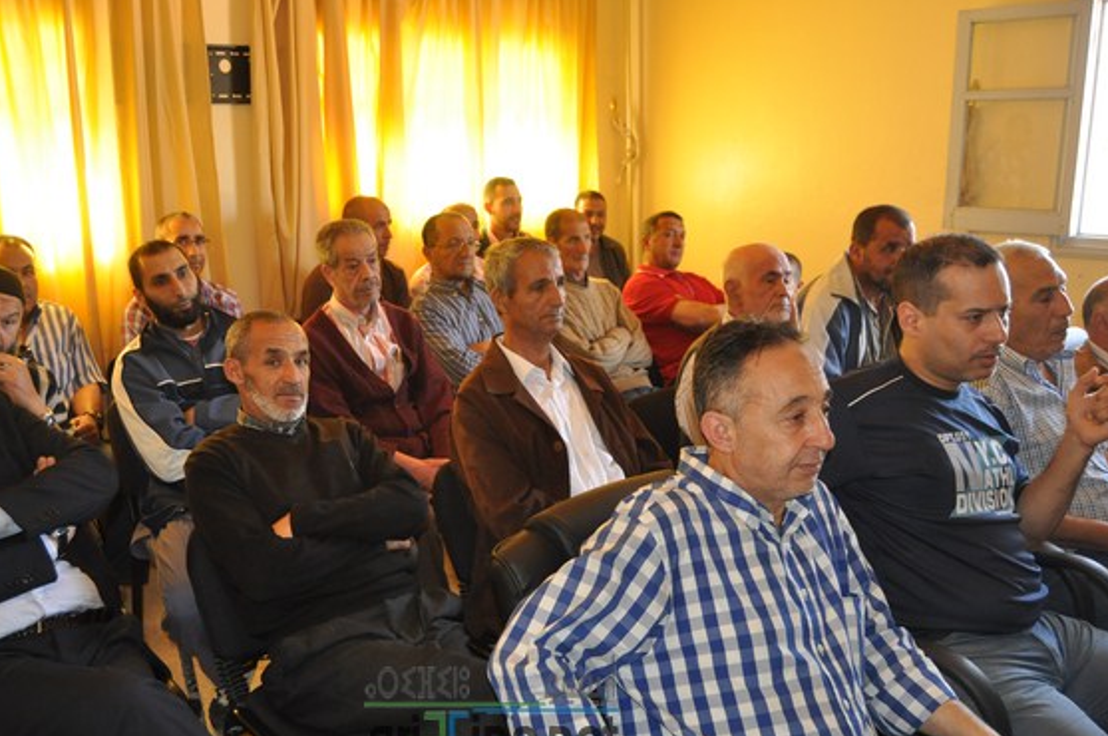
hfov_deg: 60.2
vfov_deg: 42.2
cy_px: 401
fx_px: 953
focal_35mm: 31
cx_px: 491
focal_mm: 18
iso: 800
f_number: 3.5
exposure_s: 1/100
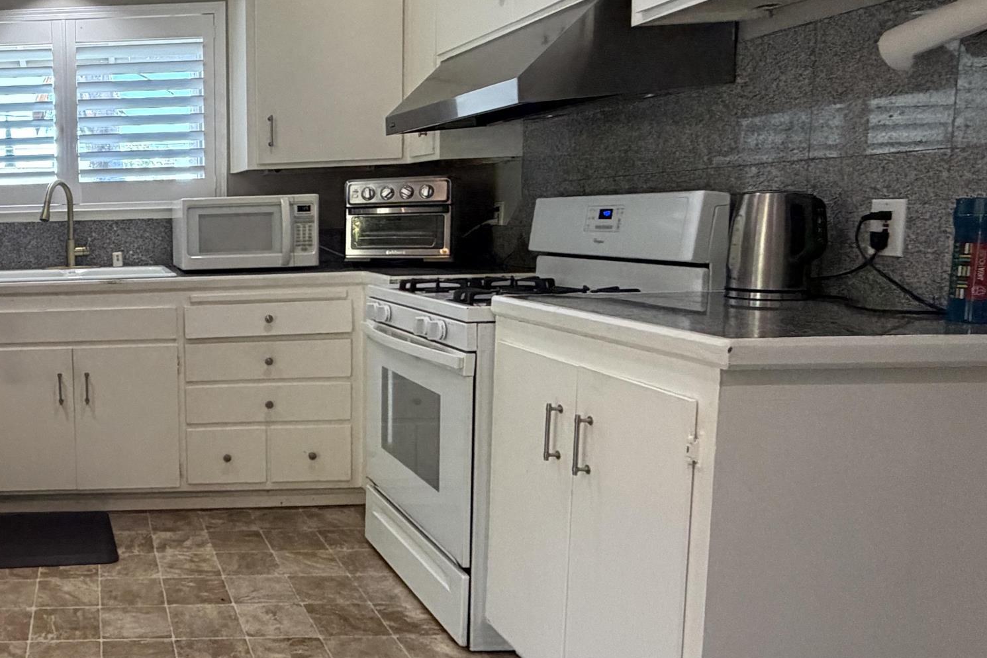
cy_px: 306
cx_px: 70
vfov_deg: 43.6
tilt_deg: -6.2
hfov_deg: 53.0
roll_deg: +2.1
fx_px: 822
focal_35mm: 30
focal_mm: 2.22
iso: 320
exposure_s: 1/60
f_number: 2.2
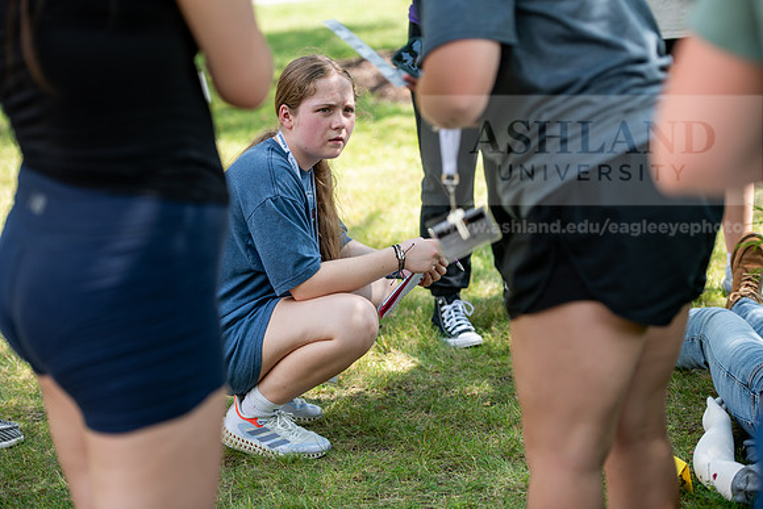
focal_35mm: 92
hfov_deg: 22.1
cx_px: 382
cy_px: 254
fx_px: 1950
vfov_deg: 14.9
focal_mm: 92
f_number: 3.2
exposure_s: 1/320
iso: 160
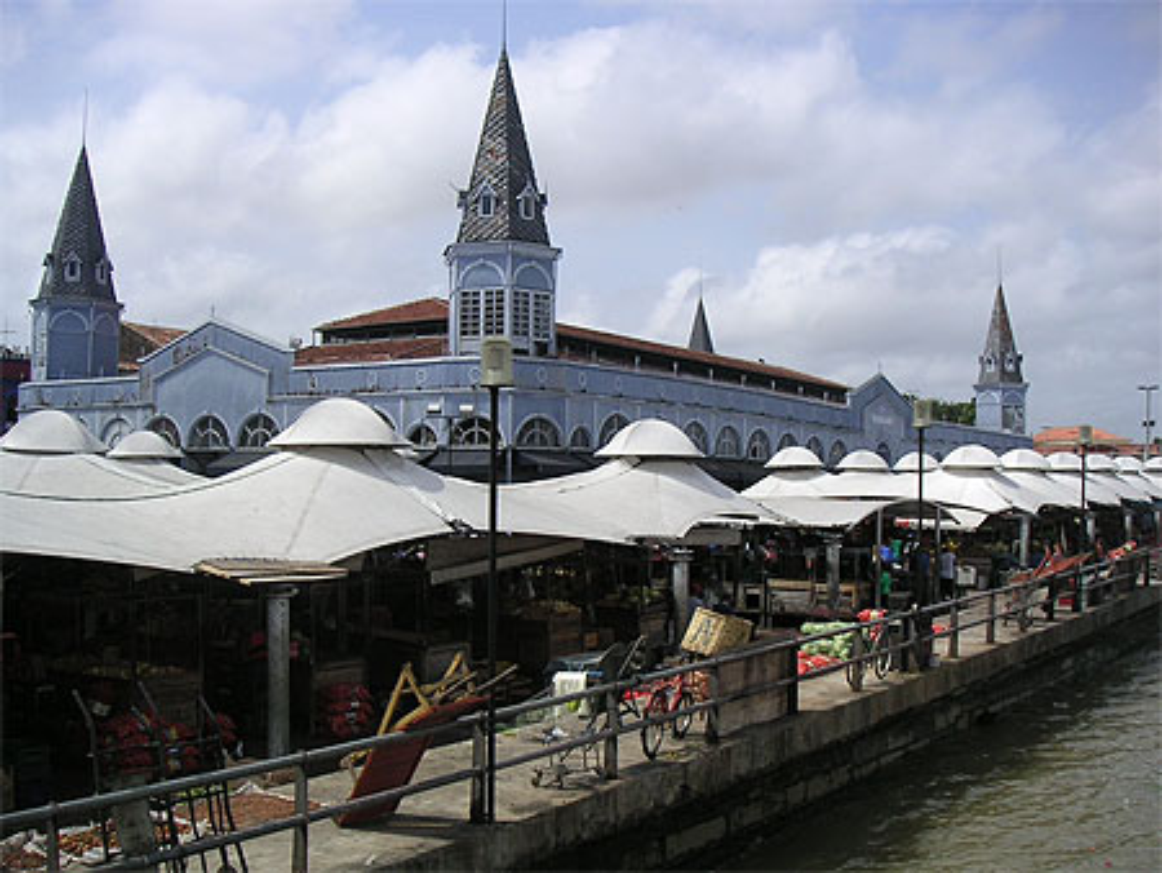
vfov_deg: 37.8
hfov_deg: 49.0
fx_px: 1276
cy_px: 436
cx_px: 581
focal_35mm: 38
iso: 50
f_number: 6.7
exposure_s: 1/250
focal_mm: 6
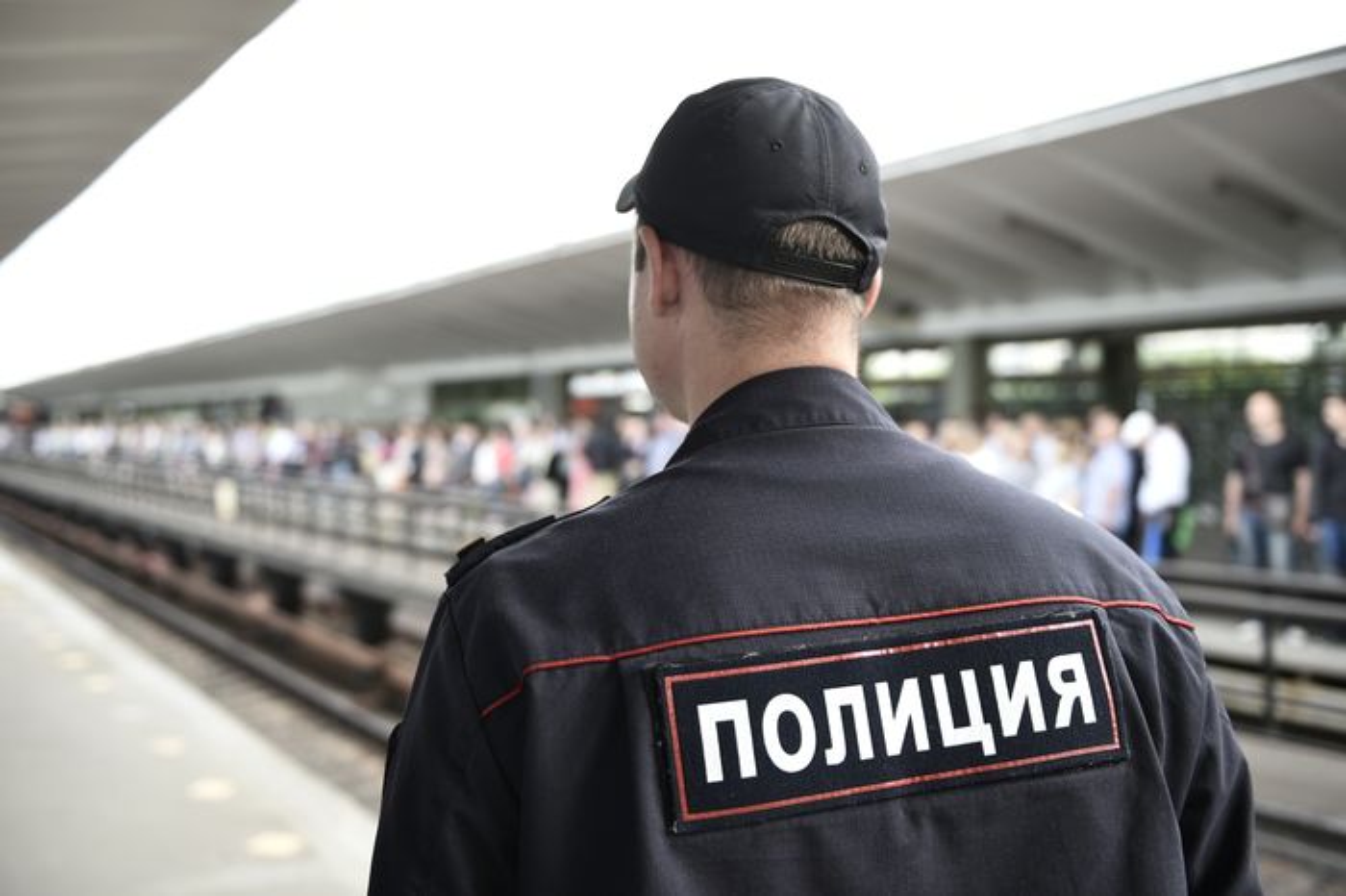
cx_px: 673
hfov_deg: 55.8
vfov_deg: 38.8
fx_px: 1271
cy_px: 448
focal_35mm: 34
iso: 200
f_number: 2.8
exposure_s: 1/200
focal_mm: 34
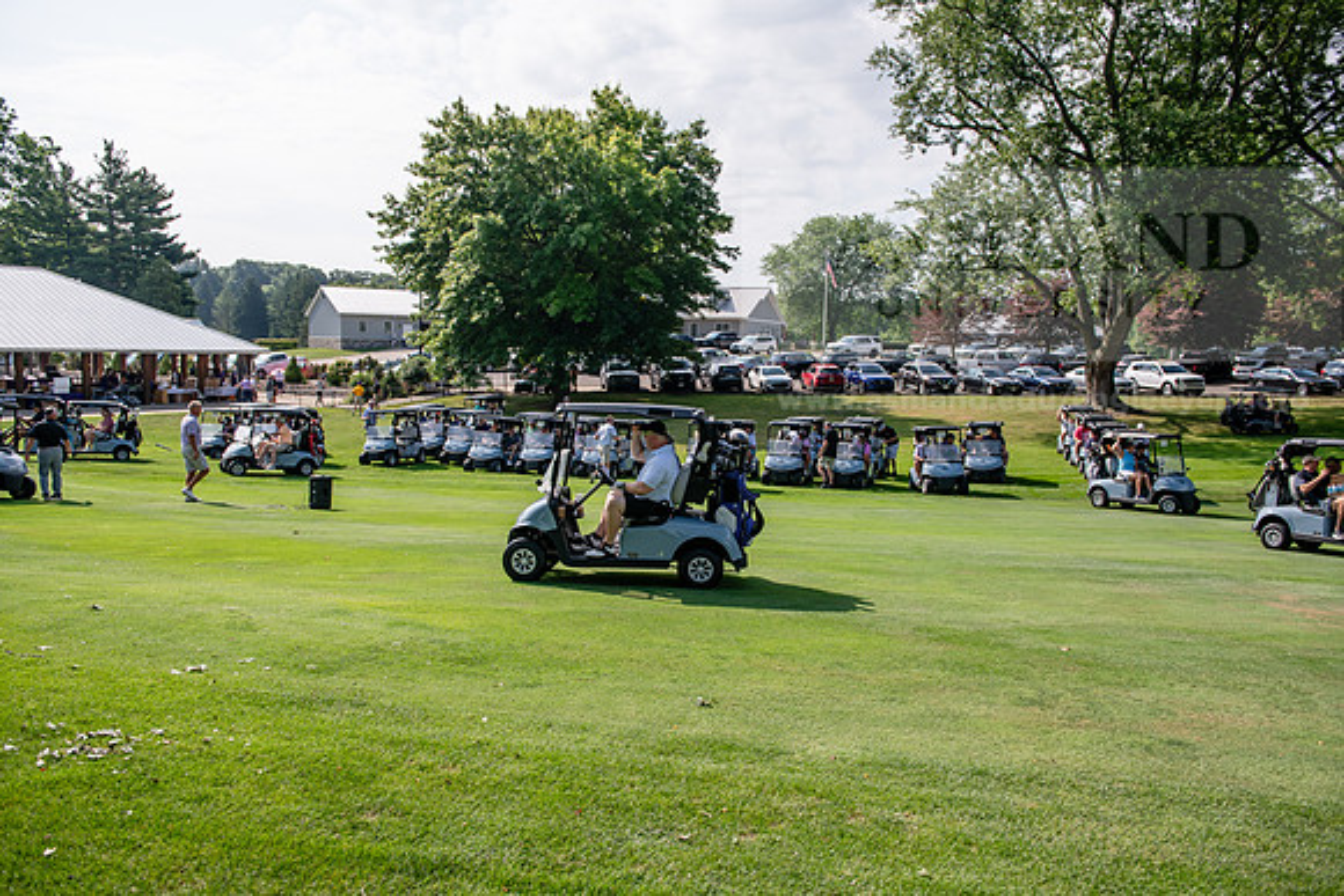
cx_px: 672
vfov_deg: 45.0
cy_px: 448
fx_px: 1083
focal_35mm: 29
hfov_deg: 63.6
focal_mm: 29
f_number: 4
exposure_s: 1/640
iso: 64
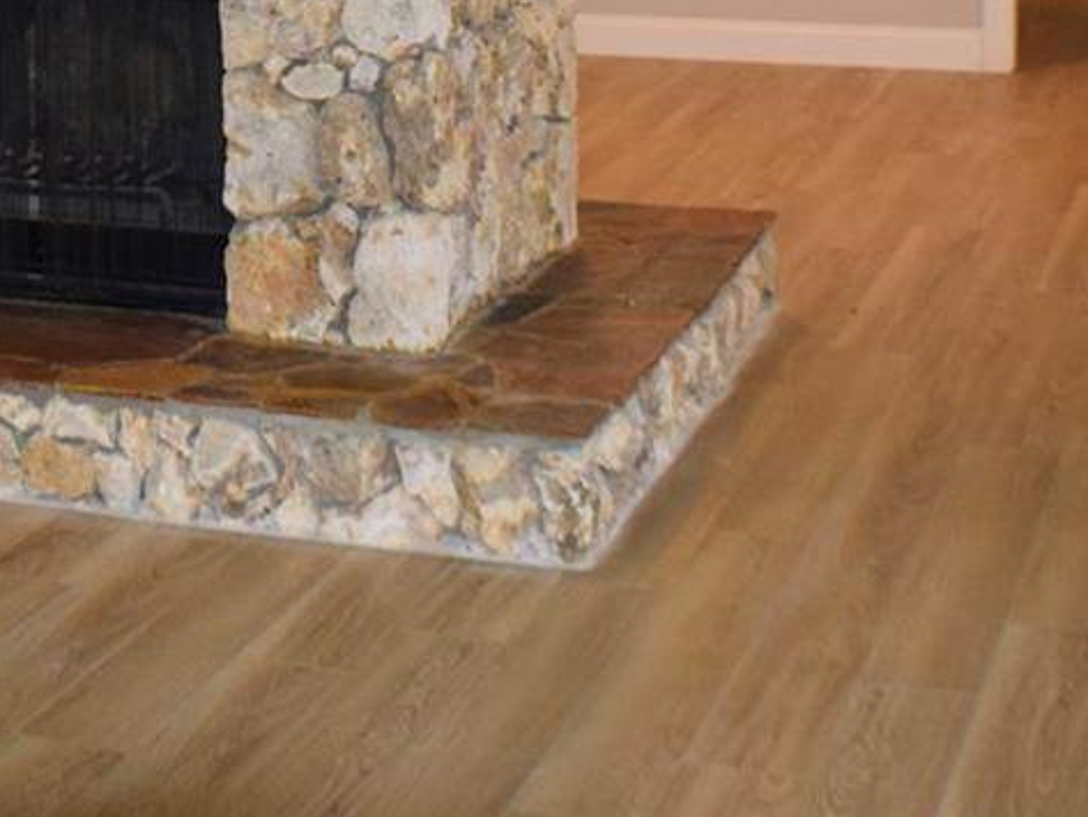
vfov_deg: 12.1
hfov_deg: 16.6
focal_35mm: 117
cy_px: -364
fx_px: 3678
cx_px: 101
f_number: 5
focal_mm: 24
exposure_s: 1/100
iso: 800
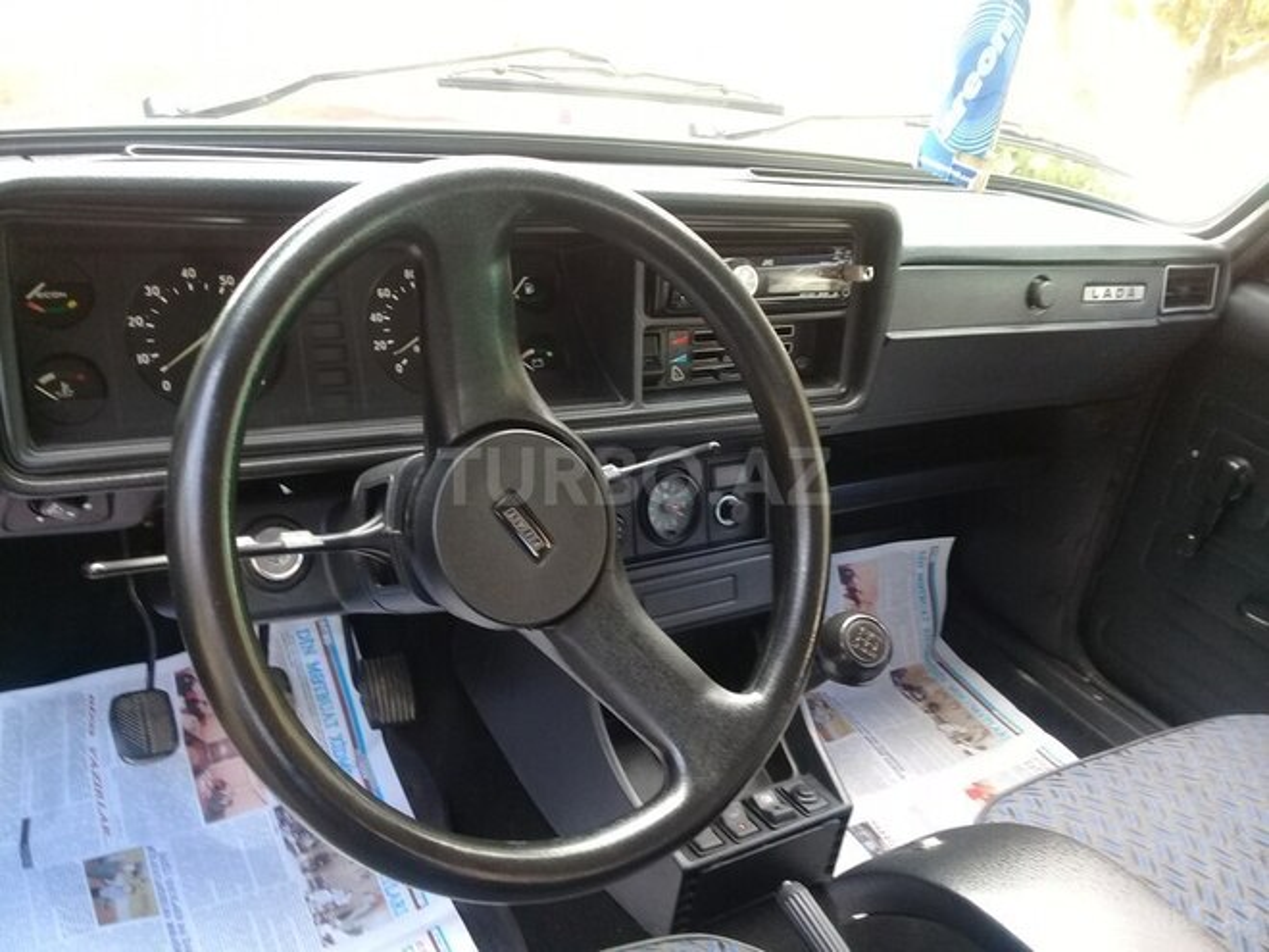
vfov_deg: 45.4
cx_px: 634
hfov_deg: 58.4
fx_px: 1136
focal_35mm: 31
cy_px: 476
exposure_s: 1/40
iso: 64
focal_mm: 3.3
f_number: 2.2
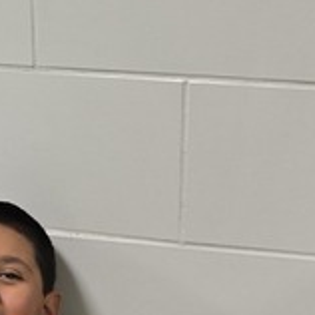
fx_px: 1359
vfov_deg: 11.5
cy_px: 696
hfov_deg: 13.2
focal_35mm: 132
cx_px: 82
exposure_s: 1/62
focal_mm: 6.3
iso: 250
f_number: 1.7
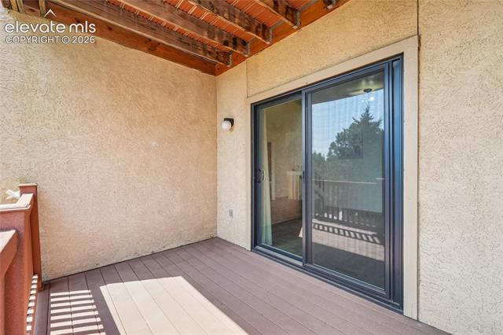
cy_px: 168
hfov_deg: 100.4
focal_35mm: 15
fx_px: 209
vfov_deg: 77.3
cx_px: 252
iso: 800
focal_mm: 10
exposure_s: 1/80
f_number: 8
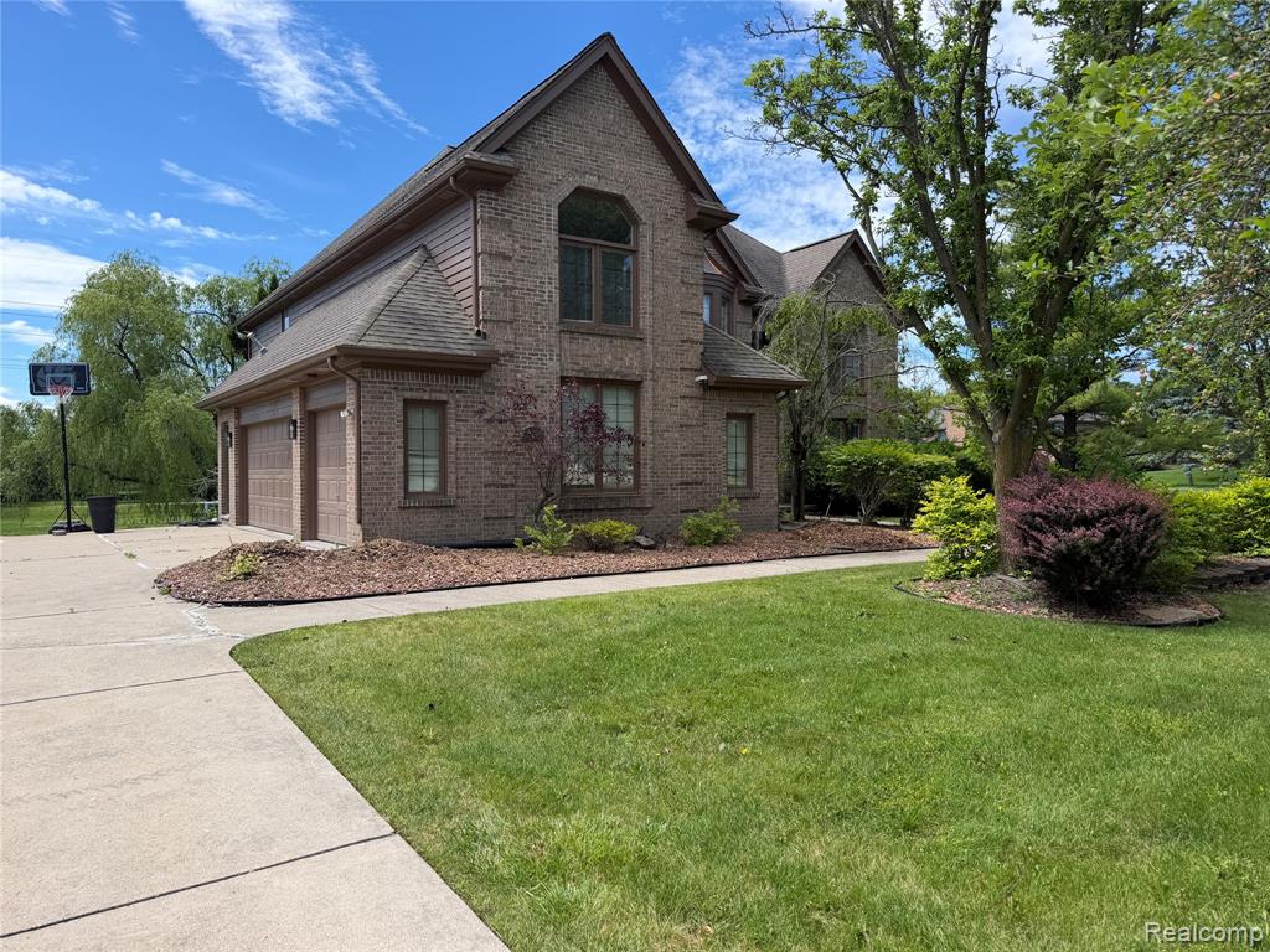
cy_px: 476
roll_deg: +1.2
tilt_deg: -1.6
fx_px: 881
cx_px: 635
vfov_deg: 56.8
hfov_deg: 71.6
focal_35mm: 24
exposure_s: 1/2299
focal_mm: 6.76
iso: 80
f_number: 1.78
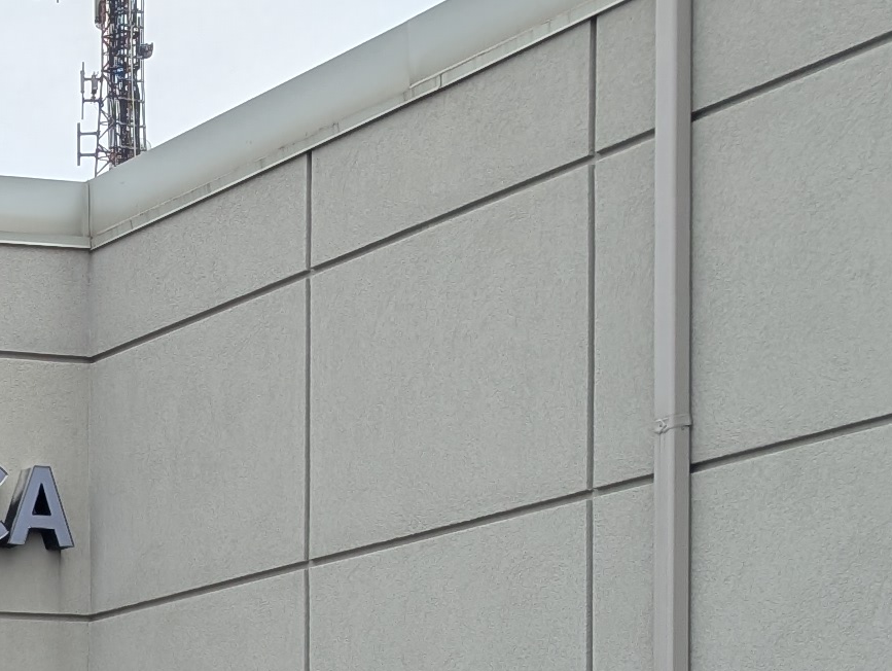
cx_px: -717
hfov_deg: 15.1
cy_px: 1021
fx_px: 2915
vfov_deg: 12.5
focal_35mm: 113
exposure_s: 1/258
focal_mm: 6.9
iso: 21
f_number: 1.68
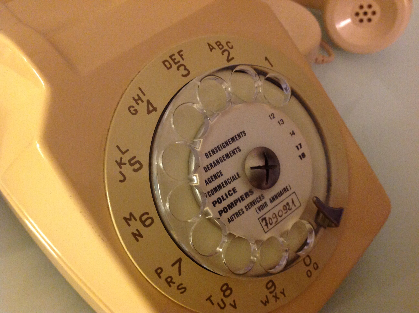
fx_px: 423
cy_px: 156
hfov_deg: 52.7
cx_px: 210
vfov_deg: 40.6
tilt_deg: -57.3
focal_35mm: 35
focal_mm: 4.28
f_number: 2.4
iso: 320
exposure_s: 1/17
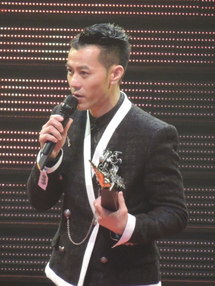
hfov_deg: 1.5
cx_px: 108
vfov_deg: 2.0
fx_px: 8281
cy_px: 143
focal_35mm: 1000
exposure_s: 1/80
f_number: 5.9
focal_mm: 180
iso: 800
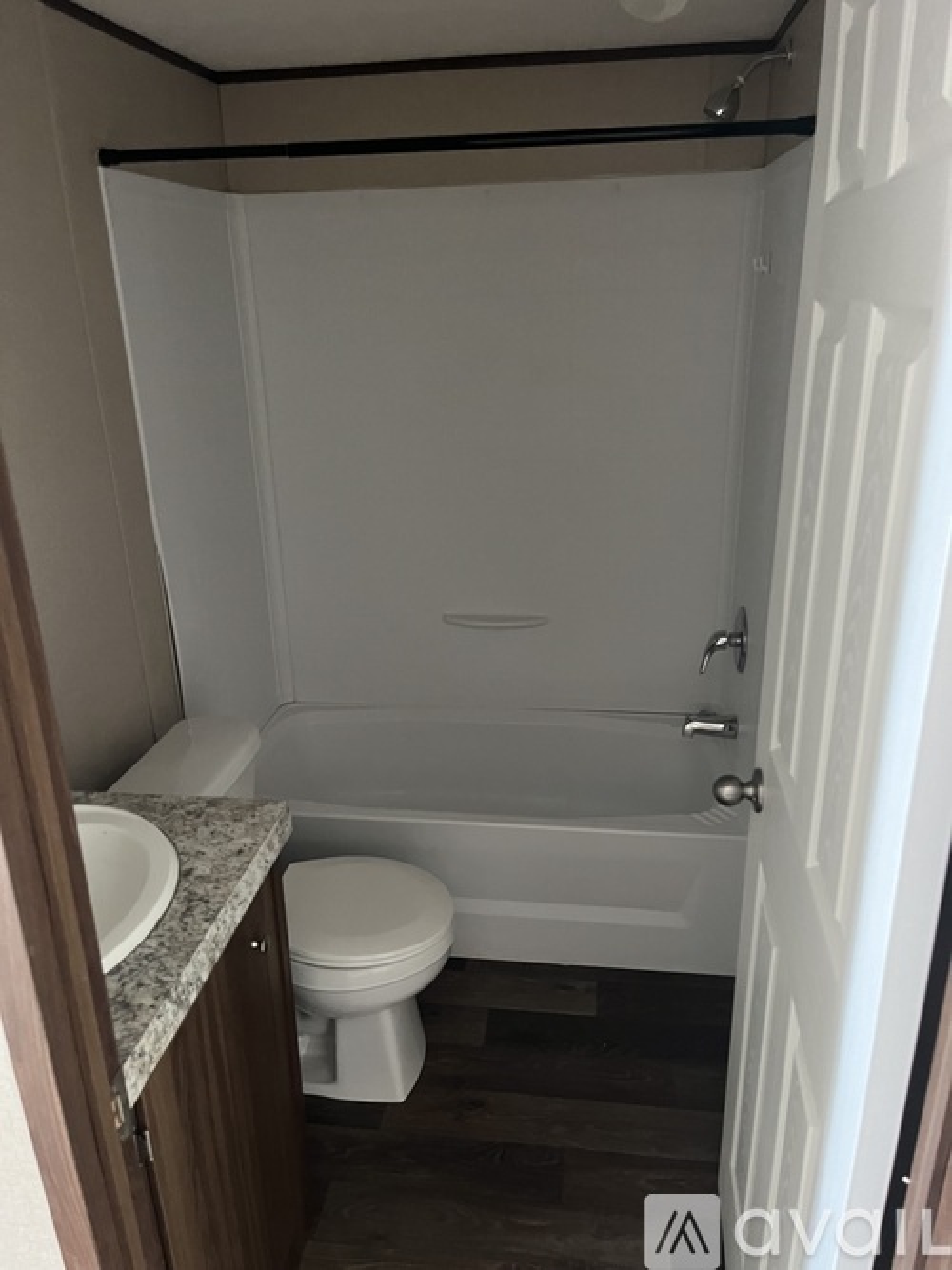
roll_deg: +2.6
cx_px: 476
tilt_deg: -21.5
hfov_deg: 53.0
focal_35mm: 26
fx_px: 954
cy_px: 635
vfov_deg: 67.3
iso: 640
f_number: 1.6
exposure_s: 1/35
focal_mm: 5.1
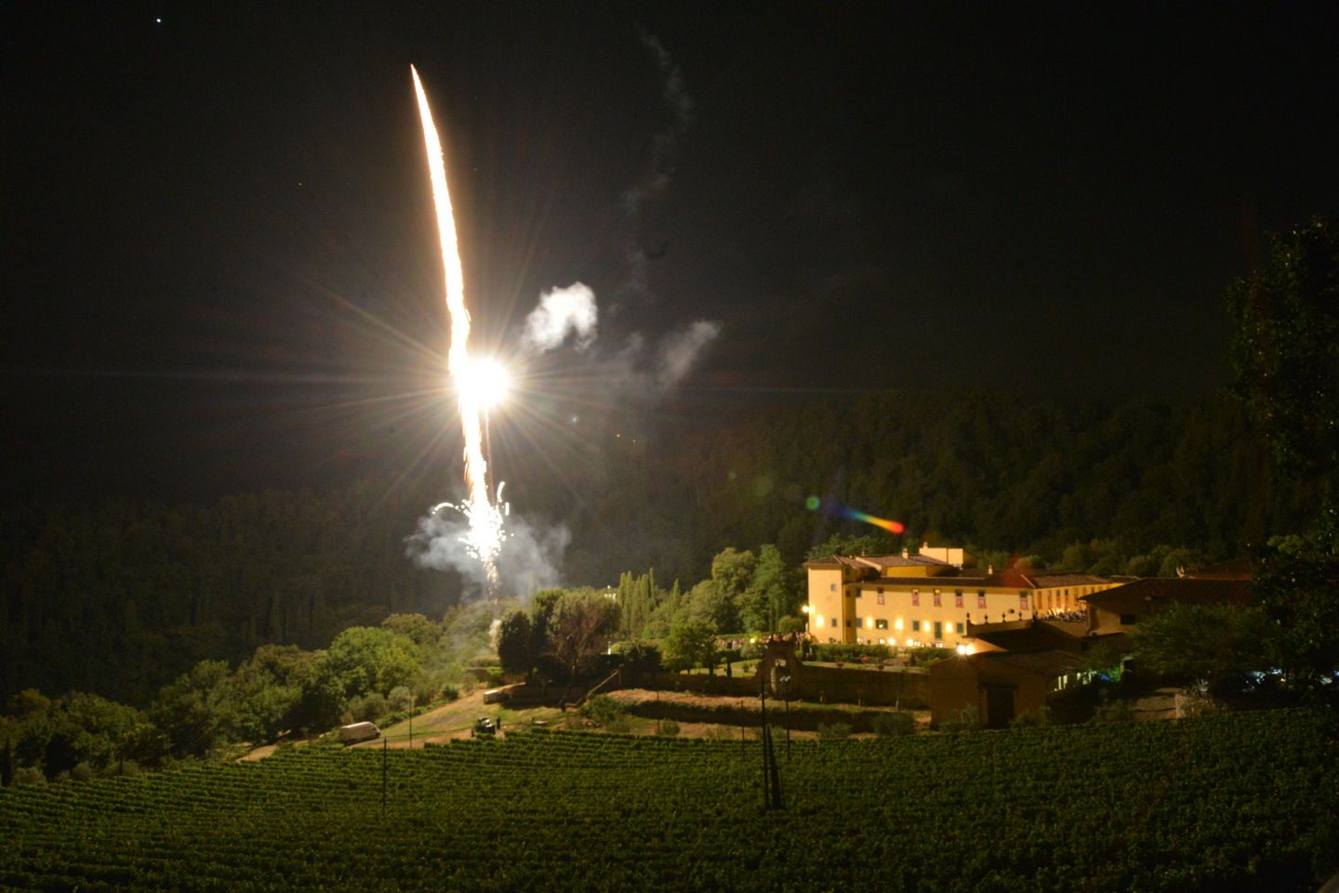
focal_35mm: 20
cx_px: 670
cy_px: 446
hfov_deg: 84.0
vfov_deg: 62.0
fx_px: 744
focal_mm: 20
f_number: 18
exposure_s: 1.6
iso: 4000
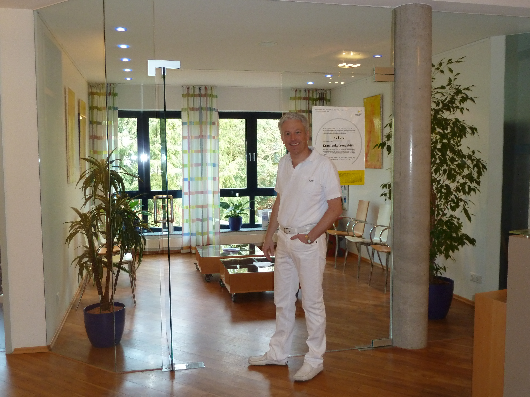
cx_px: 265
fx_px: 490
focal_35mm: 32
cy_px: 198
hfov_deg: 56.8
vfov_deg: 44.2
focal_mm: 5.3
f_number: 3.5
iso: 200
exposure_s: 1/30
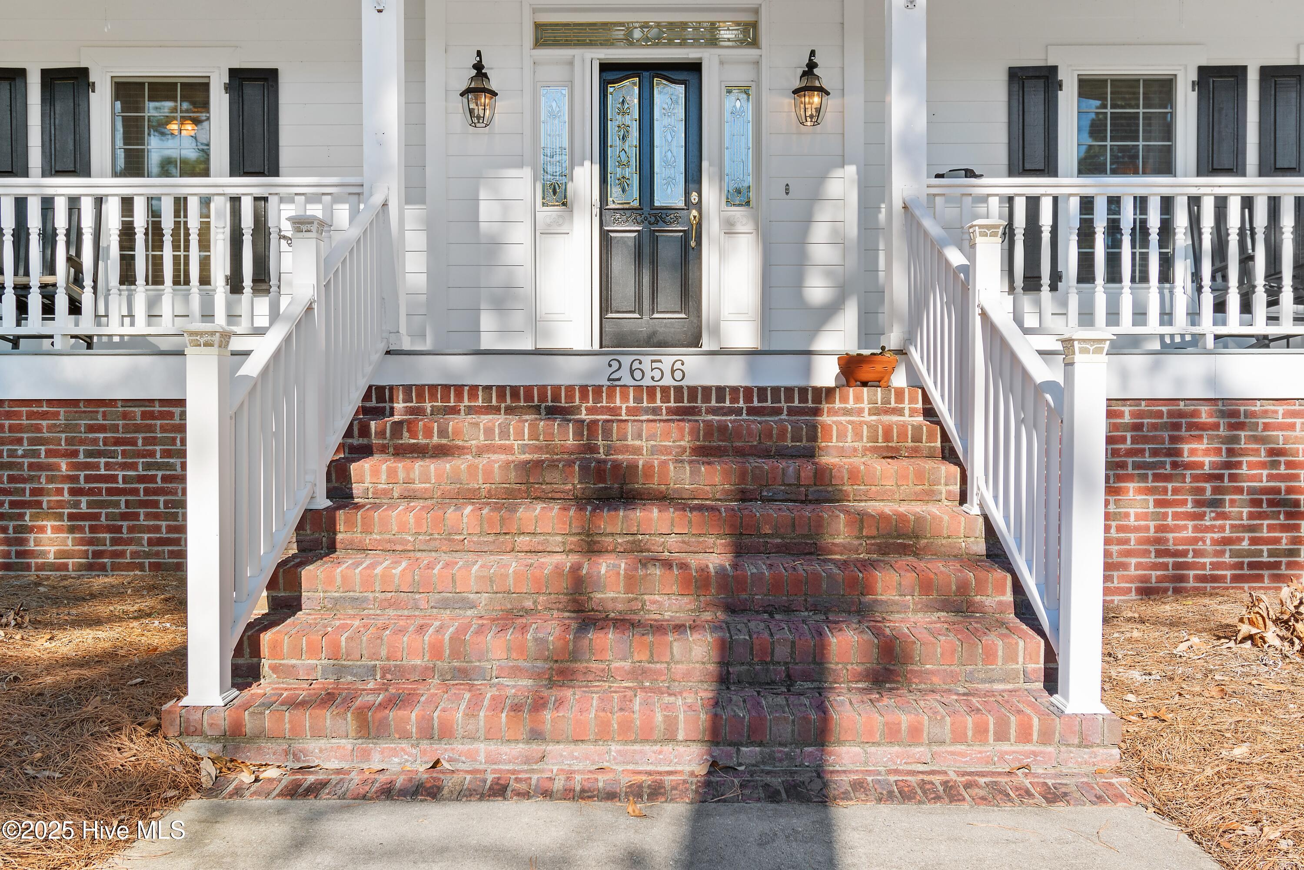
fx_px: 1087
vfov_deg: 43.6
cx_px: 652
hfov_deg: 61.9
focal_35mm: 30
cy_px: 435
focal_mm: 20
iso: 100
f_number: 5.6
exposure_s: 1/125
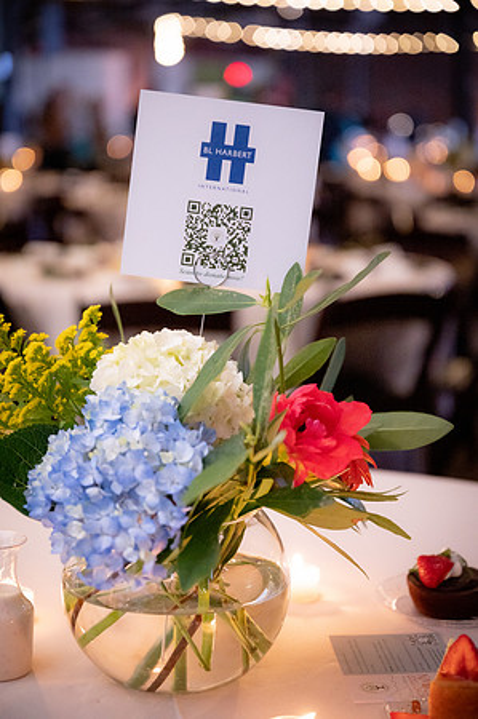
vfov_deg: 28.9
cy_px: 360
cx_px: 239
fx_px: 1397
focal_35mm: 70
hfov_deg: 19.4
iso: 5000
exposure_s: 1/200
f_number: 2.8
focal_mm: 70
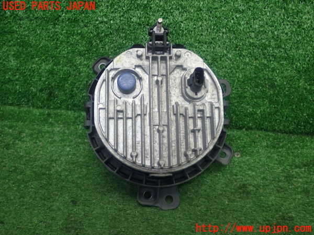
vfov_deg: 37.7
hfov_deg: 49.0
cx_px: 157
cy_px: 118
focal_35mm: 38
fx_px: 345
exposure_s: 1/50
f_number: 2.7
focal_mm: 6.83
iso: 200
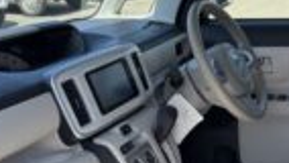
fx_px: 537
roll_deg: +1.6
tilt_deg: -23.1
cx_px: 195
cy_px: 182
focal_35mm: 70
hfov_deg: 29.9
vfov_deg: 16.7
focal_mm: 5.96
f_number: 1.6
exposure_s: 1/1626
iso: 64
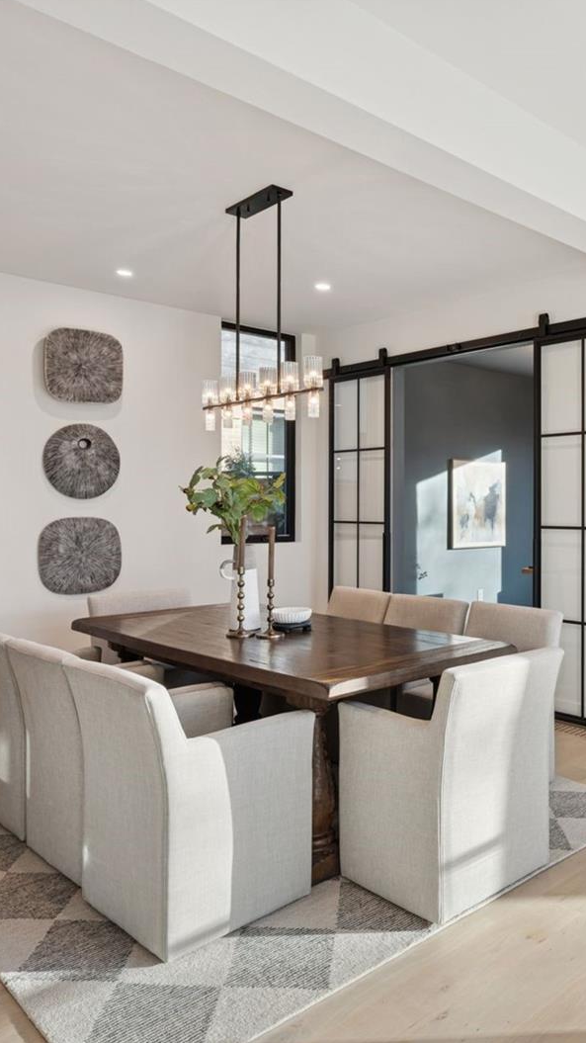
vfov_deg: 69.9
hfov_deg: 40.4
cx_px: 501
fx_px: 746
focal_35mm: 27
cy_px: 520
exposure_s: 1/30
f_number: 8
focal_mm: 17
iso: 400
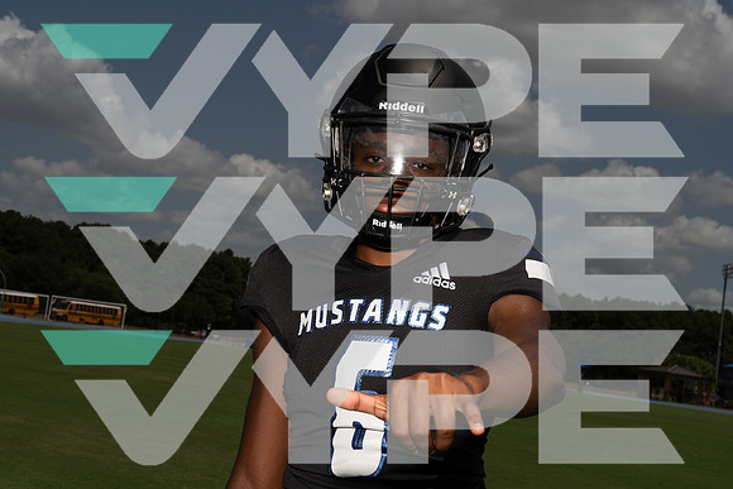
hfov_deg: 31.9
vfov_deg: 21.6
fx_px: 1283
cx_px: 366
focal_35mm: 63
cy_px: 244
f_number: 14
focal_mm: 63
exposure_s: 1/250
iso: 100
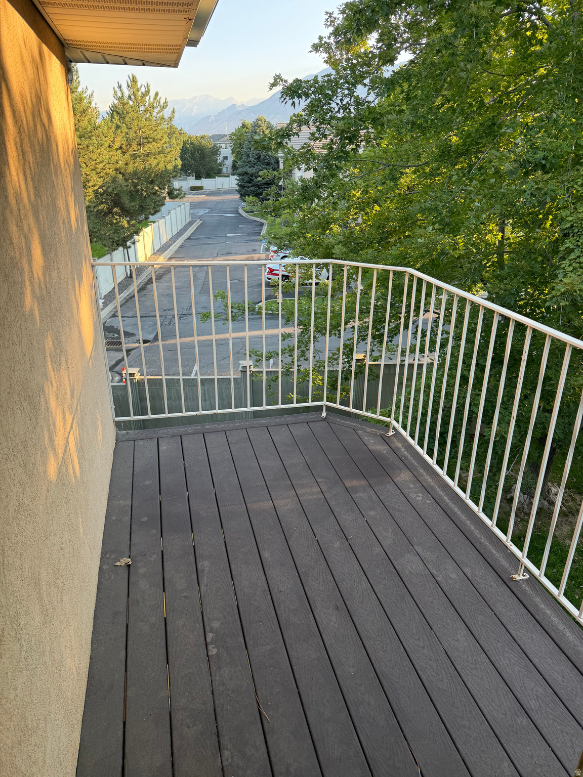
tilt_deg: -25.9
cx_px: 292
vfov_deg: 71.6
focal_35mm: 24
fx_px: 539
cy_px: 388
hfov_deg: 56.8
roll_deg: -1.0
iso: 80
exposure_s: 1/172
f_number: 1.78
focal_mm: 6.76
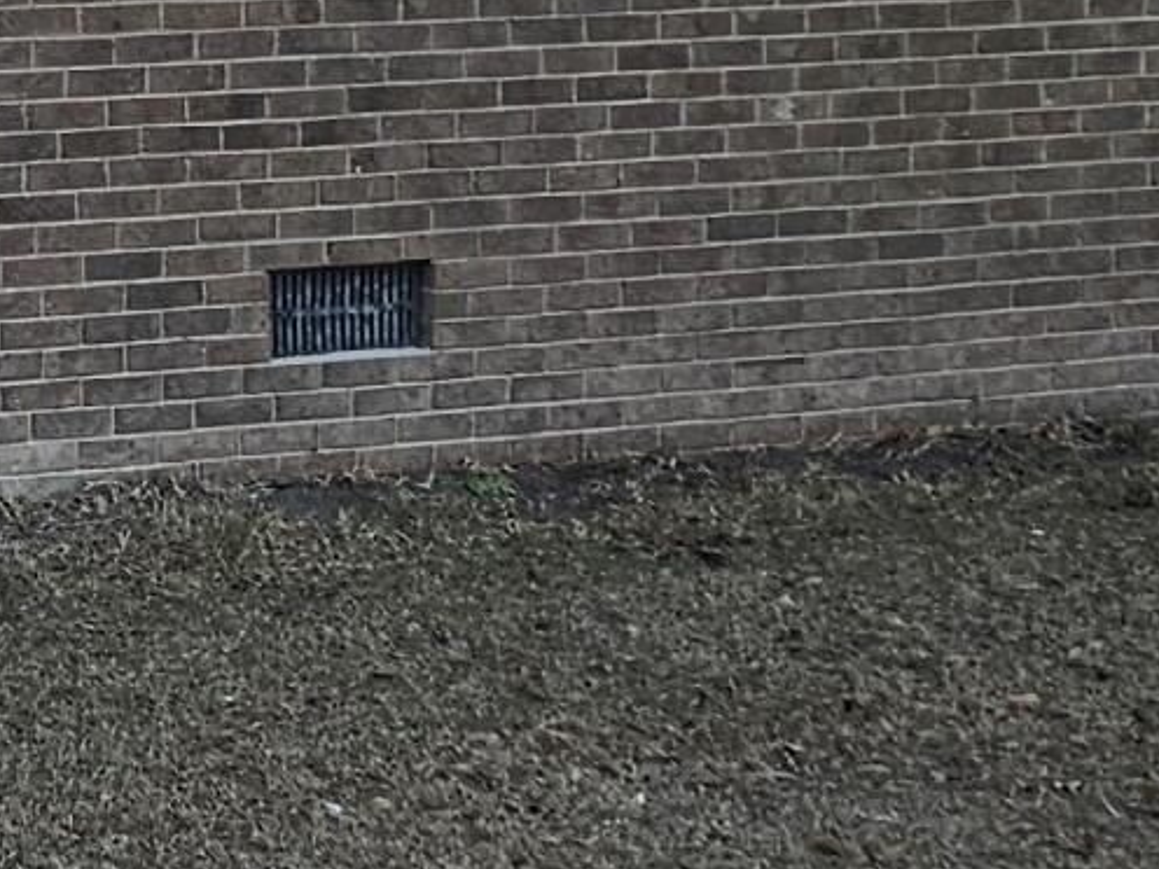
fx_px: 4654
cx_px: -439
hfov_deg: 13.6
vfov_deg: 10.6
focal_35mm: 139
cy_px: 63
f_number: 1.7
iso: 25
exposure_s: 1/359
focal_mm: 6.3
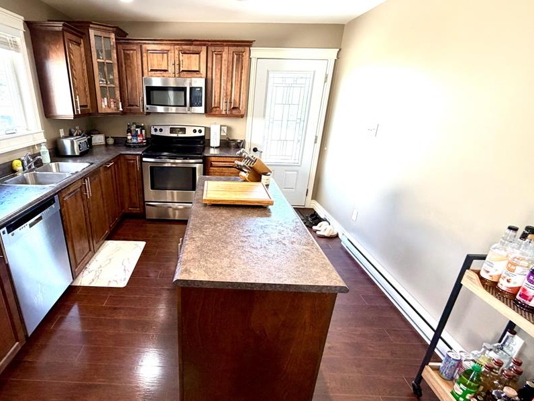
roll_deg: -0.7
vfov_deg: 71.6
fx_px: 278
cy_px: 204
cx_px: 205
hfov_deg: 86.3
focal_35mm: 18
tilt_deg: -21.1
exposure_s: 1/60
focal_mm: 2.22
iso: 200
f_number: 2.2
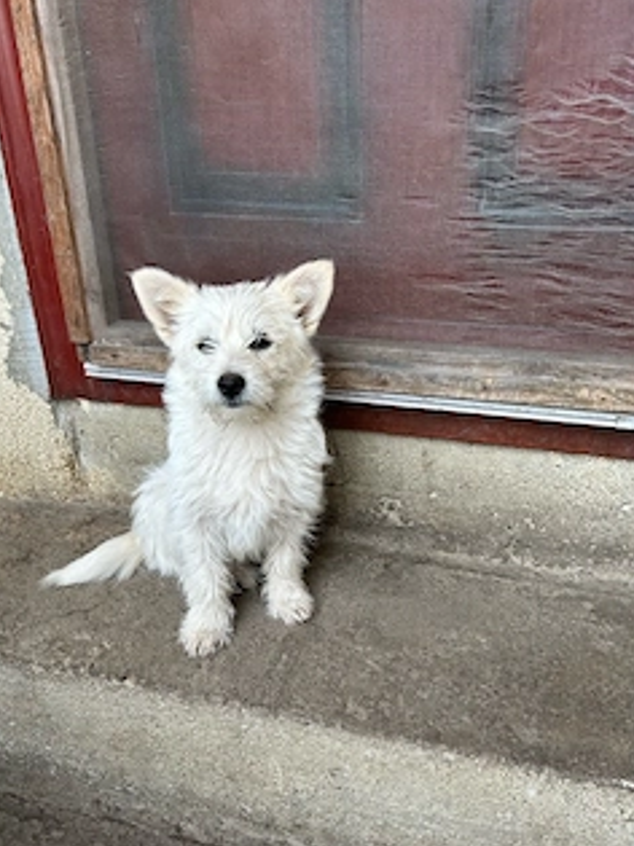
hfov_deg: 42.9
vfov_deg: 55.3
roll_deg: -0.3
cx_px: 322
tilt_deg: -26.0
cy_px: 449
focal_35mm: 33
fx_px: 806
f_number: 1.5
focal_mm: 5.7
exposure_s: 1/127
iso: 32
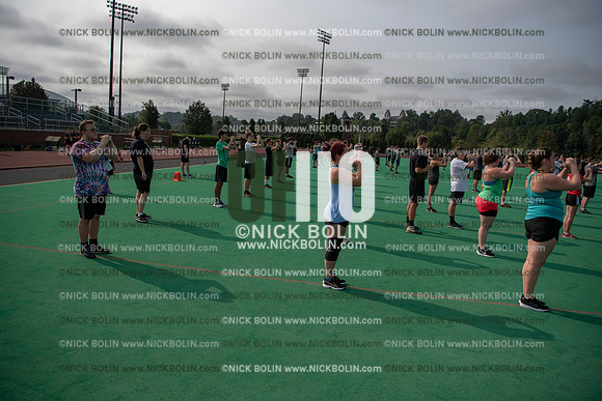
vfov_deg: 53.2
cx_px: 301
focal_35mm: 24
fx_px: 401
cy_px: 200
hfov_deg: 73.7
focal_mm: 24
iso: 125
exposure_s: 1/3200
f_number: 3.5
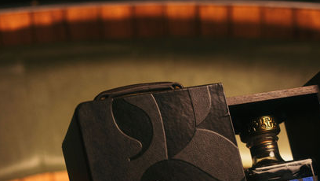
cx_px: 249
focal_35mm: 92
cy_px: 228
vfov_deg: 12.8
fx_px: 781
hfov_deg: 22.9
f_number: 2
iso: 200
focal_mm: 35
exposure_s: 1/125
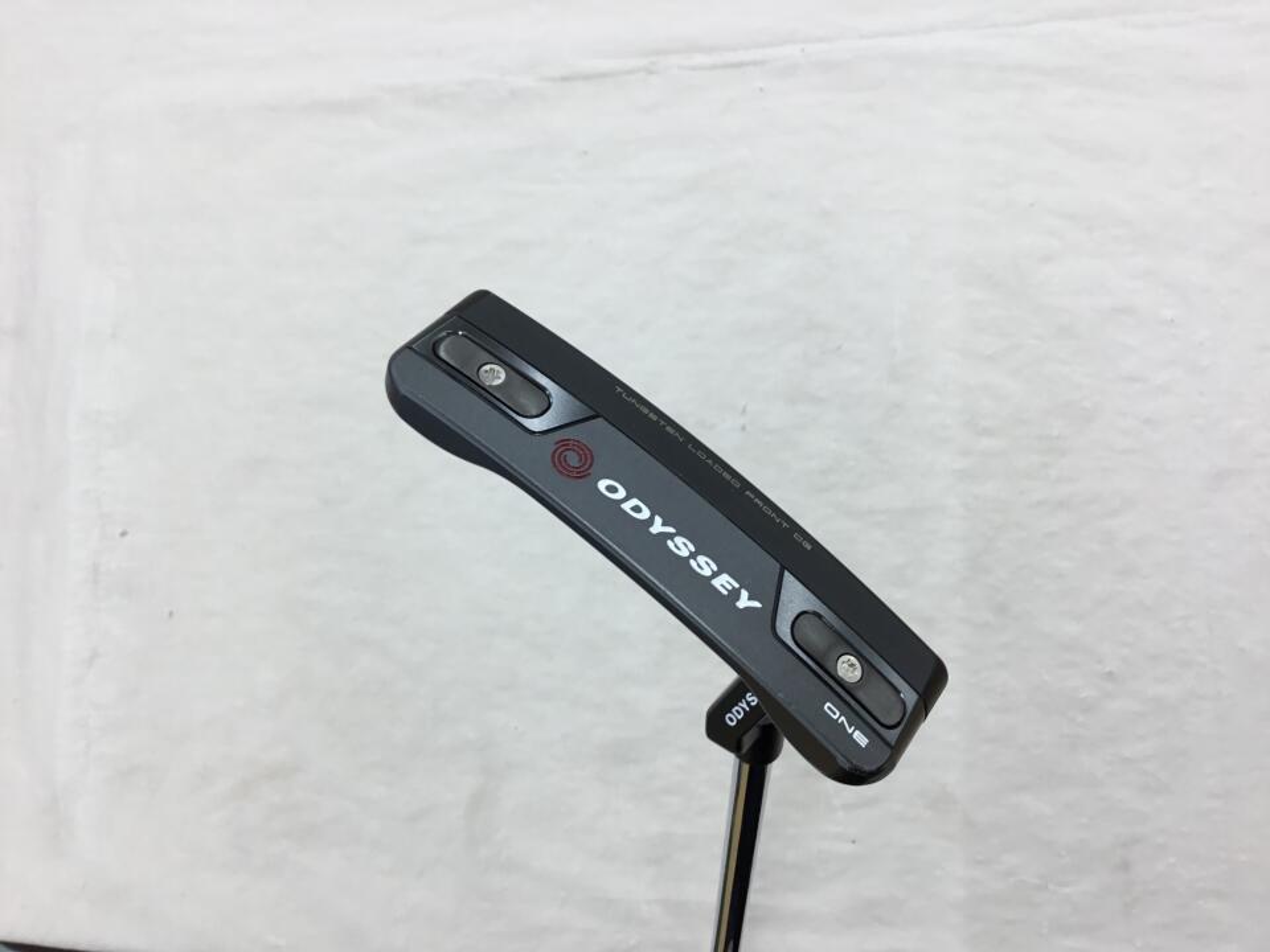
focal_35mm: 31
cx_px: 635
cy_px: 476
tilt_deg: -79.0
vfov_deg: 45.4
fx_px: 1137
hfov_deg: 58.4
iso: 25
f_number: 2.4
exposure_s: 1/60
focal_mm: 3.3
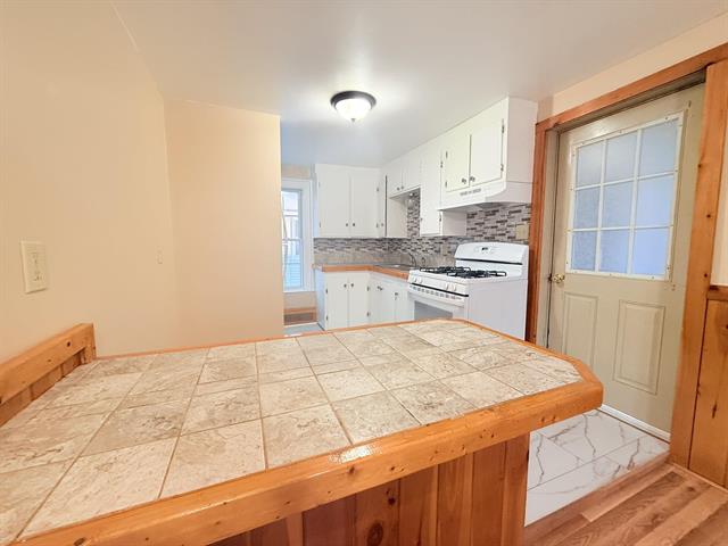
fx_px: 294
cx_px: 364
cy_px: 273
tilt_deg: -7.0
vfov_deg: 85.7
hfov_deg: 102.1
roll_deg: +0.1
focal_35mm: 14
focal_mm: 2.22
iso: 250
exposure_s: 1/120
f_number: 2.2
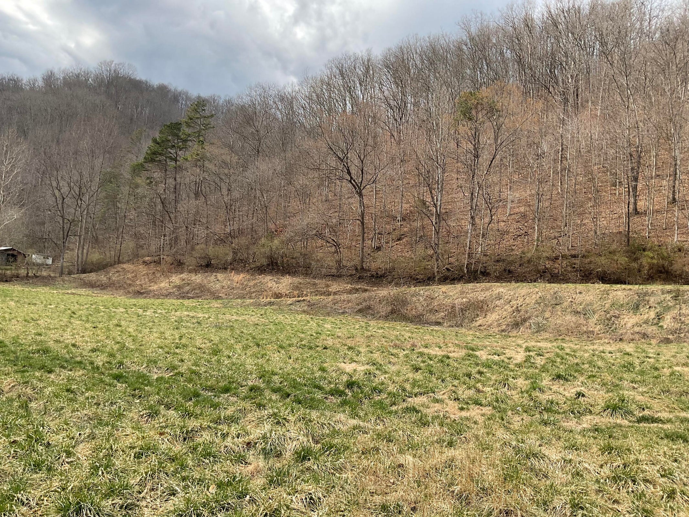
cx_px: 344
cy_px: 258
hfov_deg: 61.7
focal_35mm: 29
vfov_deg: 48.2
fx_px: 577
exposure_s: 1/855
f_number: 1.8
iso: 16
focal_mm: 3
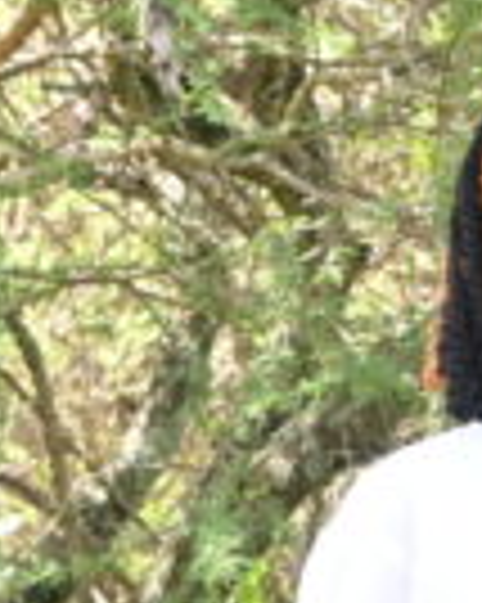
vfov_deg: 10.6
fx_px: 3250
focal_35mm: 182
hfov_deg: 8.4
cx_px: 541
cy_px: 284
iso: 360
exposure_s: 1/250
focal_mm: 22.5
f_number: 4
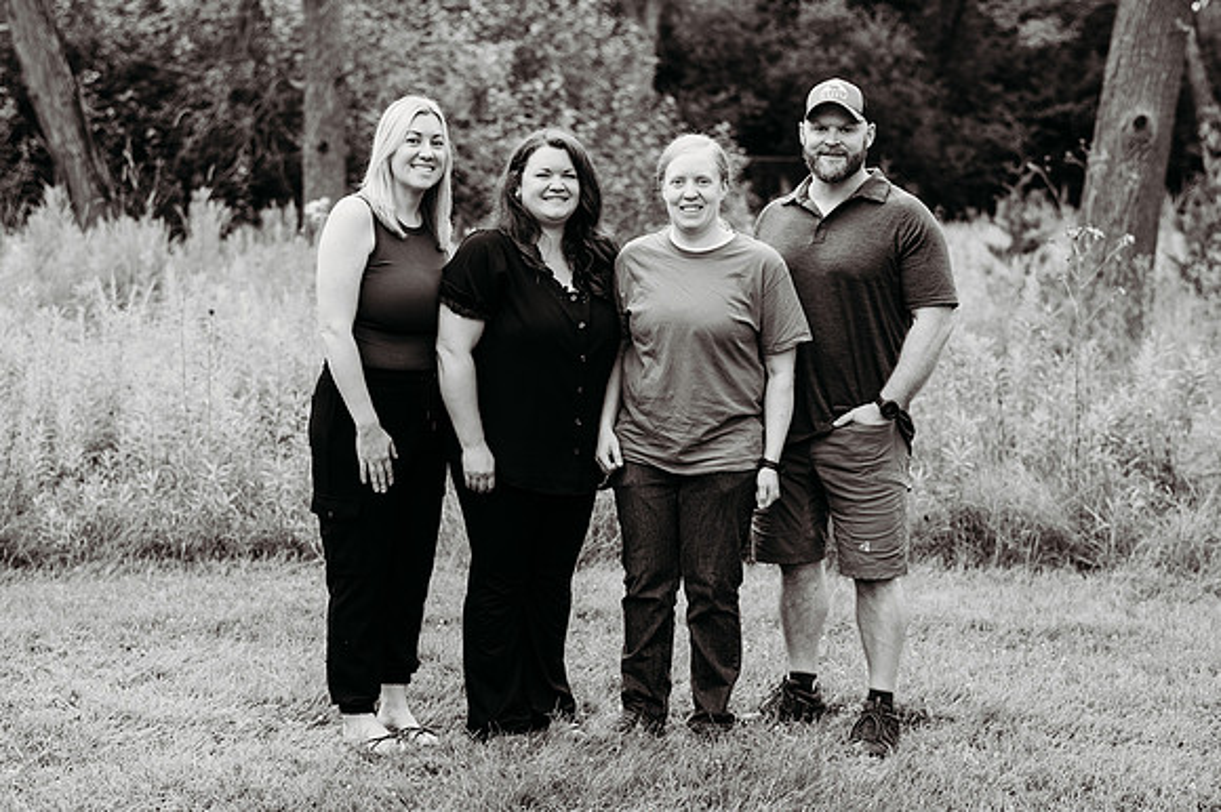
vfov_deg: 22.6
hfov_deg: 33.4
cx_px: 589
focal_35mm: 60
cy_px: 419
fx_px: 2036
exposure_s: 1/250
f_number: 2.8
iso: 400
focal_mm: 58
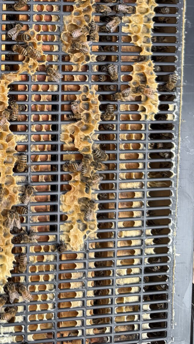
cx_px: -42
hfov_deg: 19.5
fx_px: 530
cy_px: 31
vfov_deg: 34.0
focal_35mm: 58
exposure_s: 1/593
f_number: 1.78
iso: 80
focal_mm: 6.76
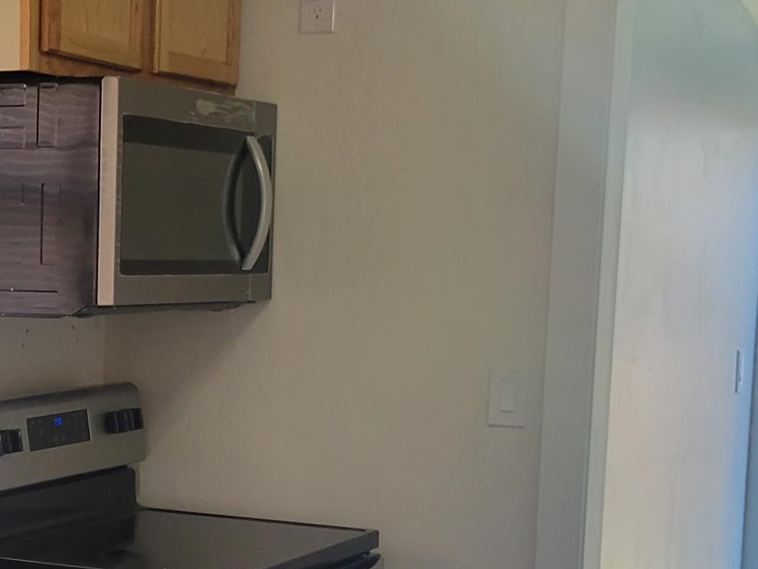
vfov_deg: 15.3
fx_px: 2081
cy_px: 540
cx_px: 11
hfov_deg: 20.1
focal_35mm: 95
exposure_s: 1/120
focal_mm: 5.4
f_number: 1.8
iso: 100
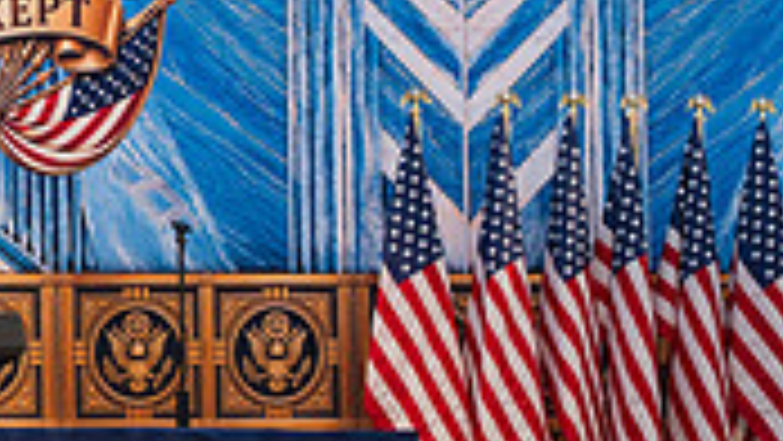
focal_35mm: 122
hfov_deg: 16.8
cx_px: -158
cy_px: 389
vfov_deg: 9.9
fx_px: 2534
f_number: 2.8
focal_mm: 35
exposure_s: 1/200
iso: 220
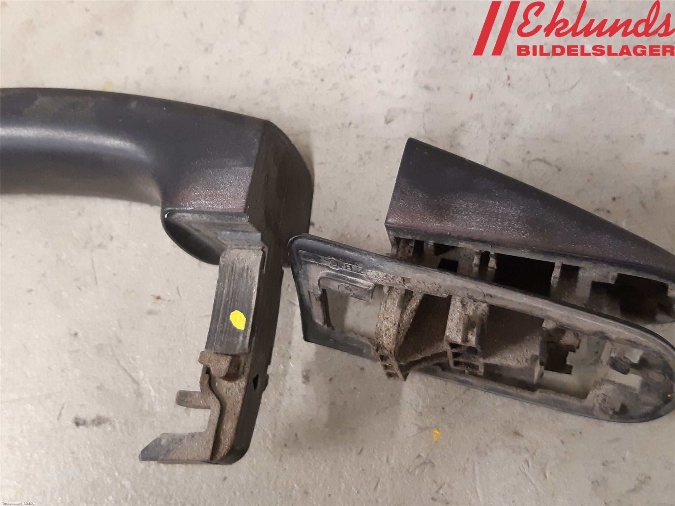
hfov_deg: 67.3
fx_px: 507
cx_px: 338
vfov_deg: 53.1
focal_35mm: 26
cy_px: 253
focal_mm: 3.93
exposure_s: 1/33
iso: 250
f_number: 1.7
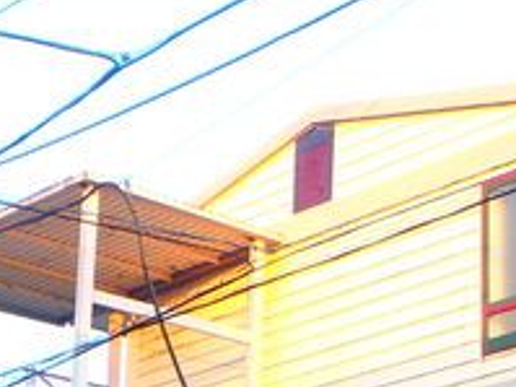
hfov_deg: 16.4
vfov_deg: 12.5
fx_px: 1728
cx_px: 589
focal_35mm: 116
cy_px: 444
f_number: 5
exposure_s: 1/60
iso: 200
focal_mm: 6.4
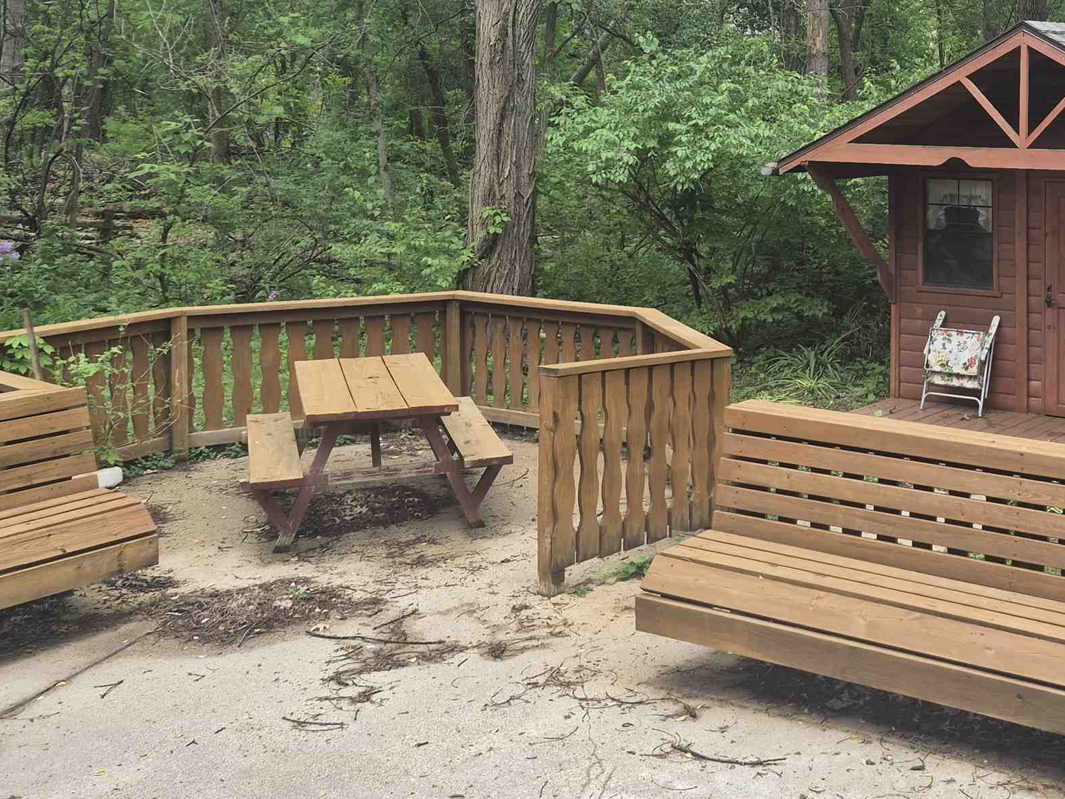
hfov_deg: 38.3
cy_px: 176
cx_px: 1014
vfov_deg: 31.5
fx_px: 1385
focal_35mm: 45
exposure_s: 1/180
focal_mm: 5.4
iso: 40
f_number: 1.8
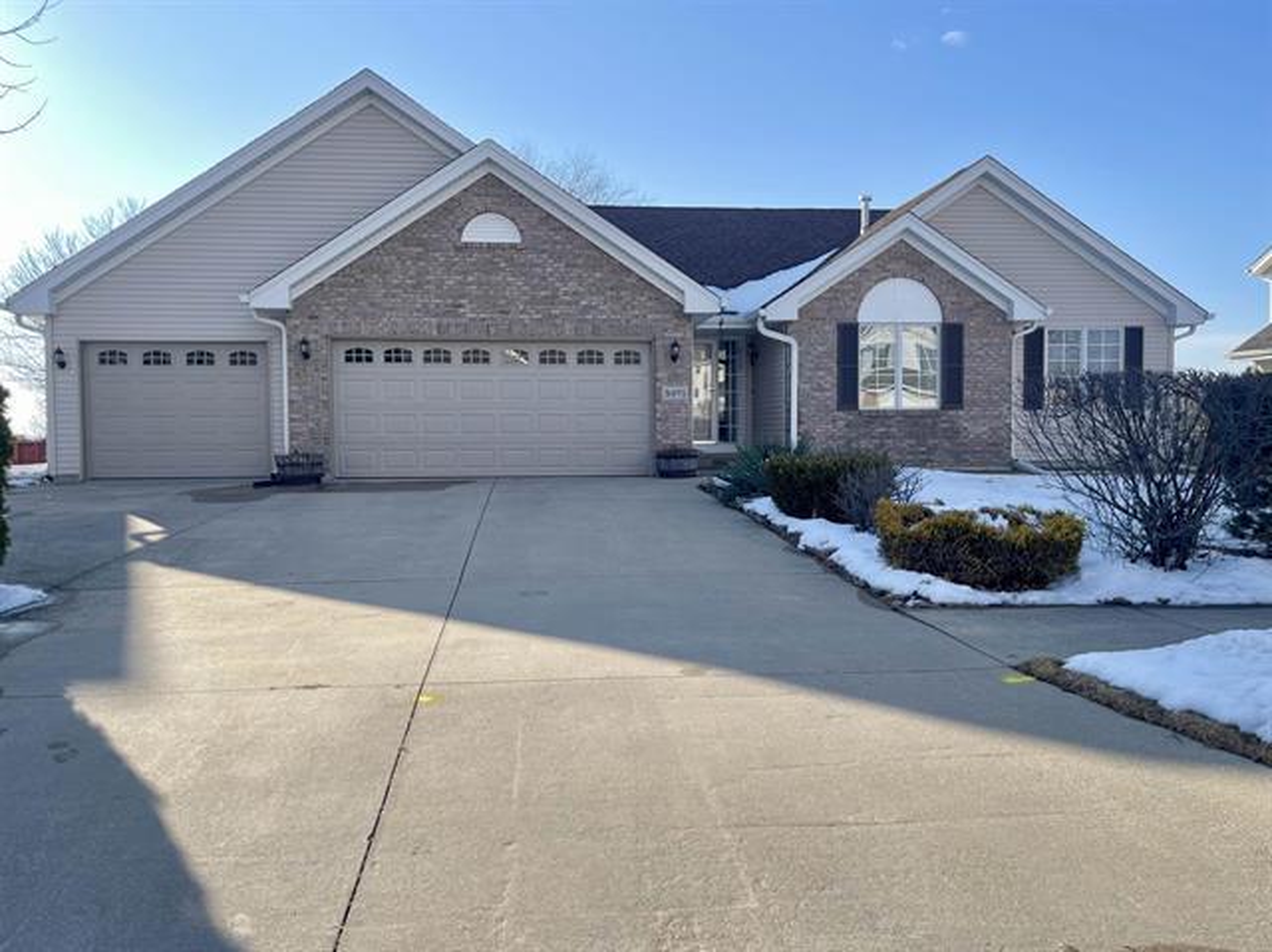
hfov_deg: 69.4
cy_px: 476
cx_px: 636
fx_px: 918
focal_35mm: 25
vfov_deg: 54.8
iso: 50
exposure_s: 1/945
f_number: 1.6
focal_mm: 5.1
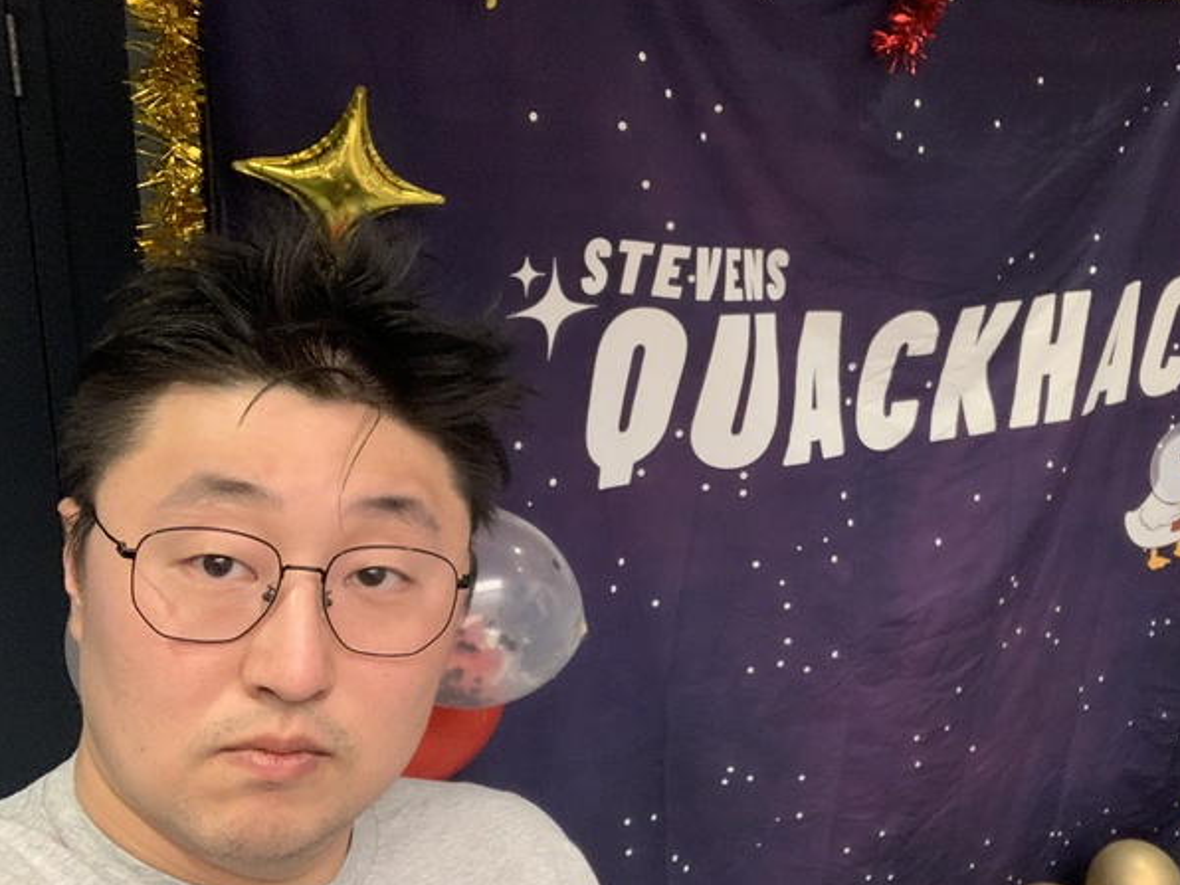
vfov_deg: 35.1
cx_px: 754
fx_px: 1398
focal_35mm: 41
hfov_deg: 45.3
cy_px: 508
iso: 200
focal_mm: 2.87
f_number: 2.2
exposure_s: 1/60
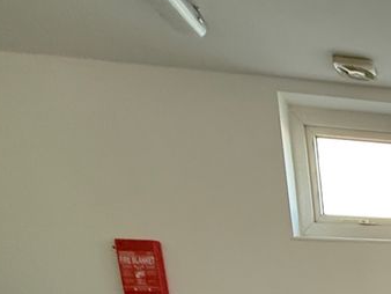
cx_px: 589
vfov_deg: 24.4
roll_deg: -0.9
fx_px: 520
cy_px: 445
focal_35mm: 46
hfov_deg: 27.7
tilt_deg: -12.6
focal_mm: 2.22
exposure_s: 1/100
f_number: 2.2
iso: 320
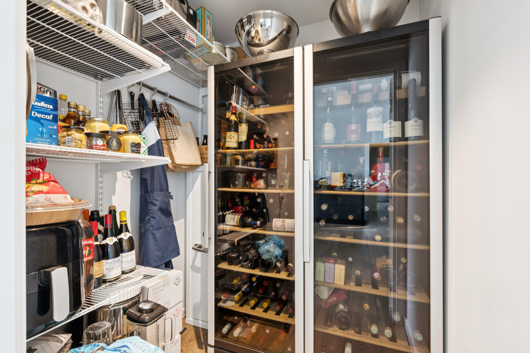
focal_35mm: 16
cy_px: 176
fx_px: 236
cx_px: 265
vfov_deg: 73.7
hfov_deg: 96.7
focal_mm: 16
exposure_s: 1/1.25
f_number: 9
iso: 160
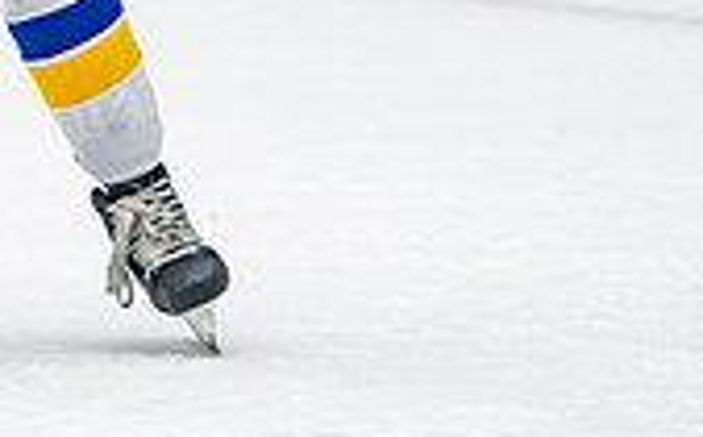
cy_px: -302
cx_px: -107
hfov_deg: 3.0
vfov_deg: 1.9
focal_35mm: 700
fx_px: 13389
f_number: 3.2
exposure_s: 1/640
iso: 2000
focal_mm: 155
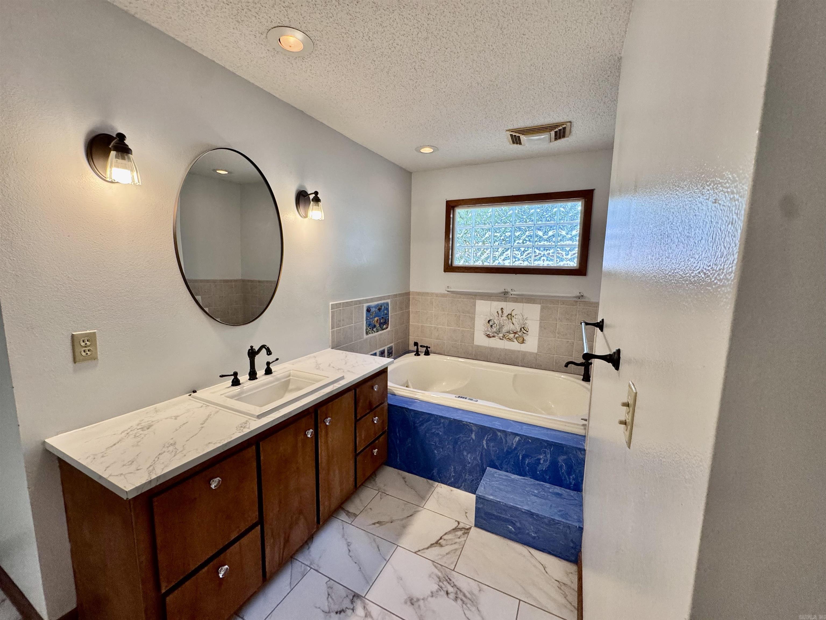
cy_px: 310
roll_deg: -1.0
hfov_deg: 102.1
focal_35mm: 14
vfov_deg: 85.7
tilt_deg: -8.9
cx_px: 413
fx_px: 334
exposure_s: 1/120
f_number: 2.2
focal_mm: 2.22
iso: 250
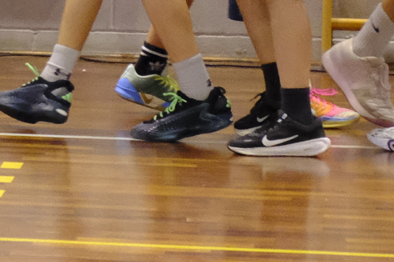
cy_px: -367
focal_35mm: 505
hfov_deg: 4.0
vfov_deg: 2.7
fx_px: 5526
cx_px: -685
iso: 6400
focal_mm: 55
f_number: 3.5
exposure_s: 1/320
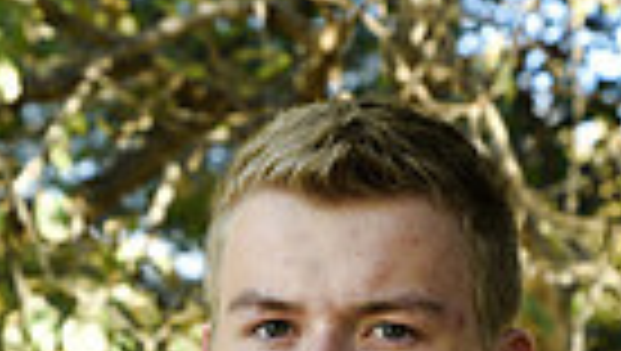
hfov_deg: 8.4
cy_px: 763
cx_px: 256
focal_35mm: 255
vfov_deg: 4.7
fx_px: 4204
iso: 200
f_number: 5
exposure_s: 1/100
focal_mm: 58
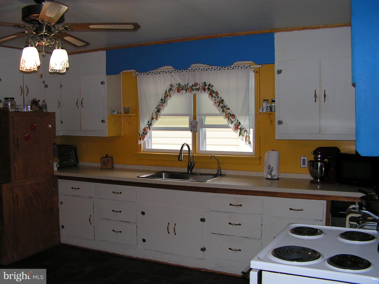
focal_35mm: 36
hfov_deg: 51.4
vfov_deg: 39.7
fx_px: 394
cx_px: 190
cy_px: 142
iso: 64
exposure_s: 1/80
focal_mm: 6
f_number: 3.2
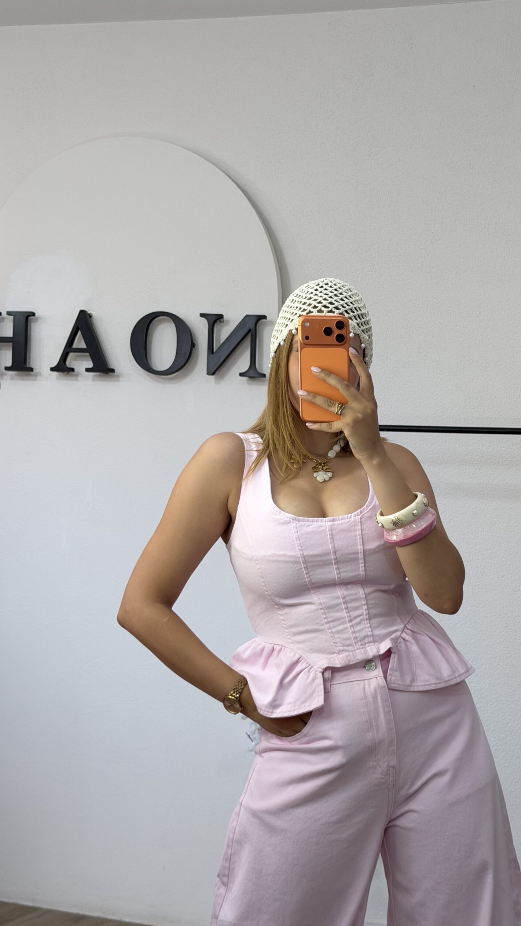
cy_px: 459
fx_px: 1302
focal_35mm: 53
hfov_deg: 22.5
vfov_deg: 39.2
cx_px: 348
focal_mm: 6.76
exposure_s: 1/100
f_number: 1.78
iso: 50
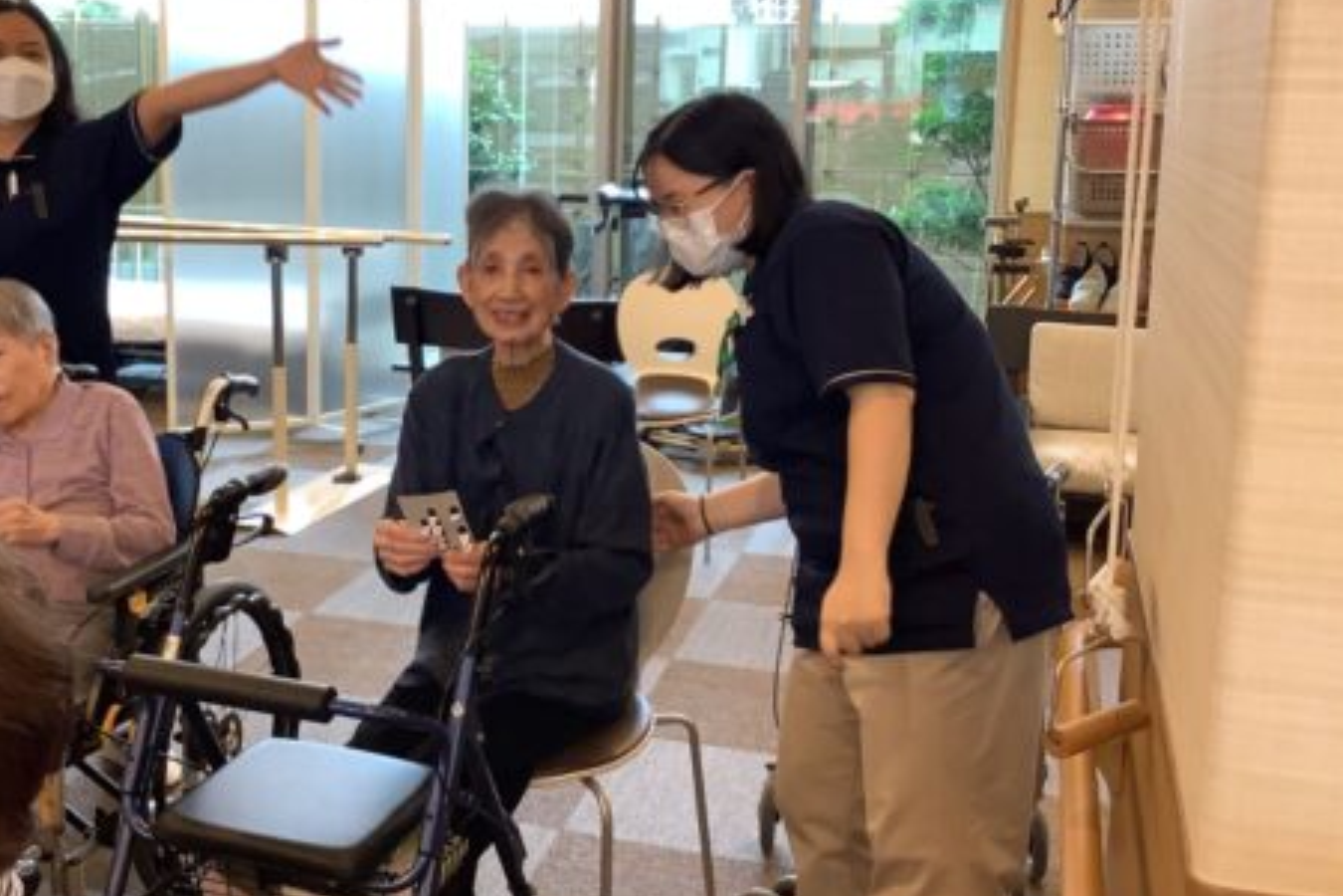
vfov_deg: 31.1
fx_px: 1604
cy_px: 364
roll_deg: -0.1
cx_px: 504
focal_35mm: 43
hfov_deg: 45.1
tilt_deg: -10.3
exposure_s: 1/60
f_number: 2.4
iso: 125
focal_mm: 3.3
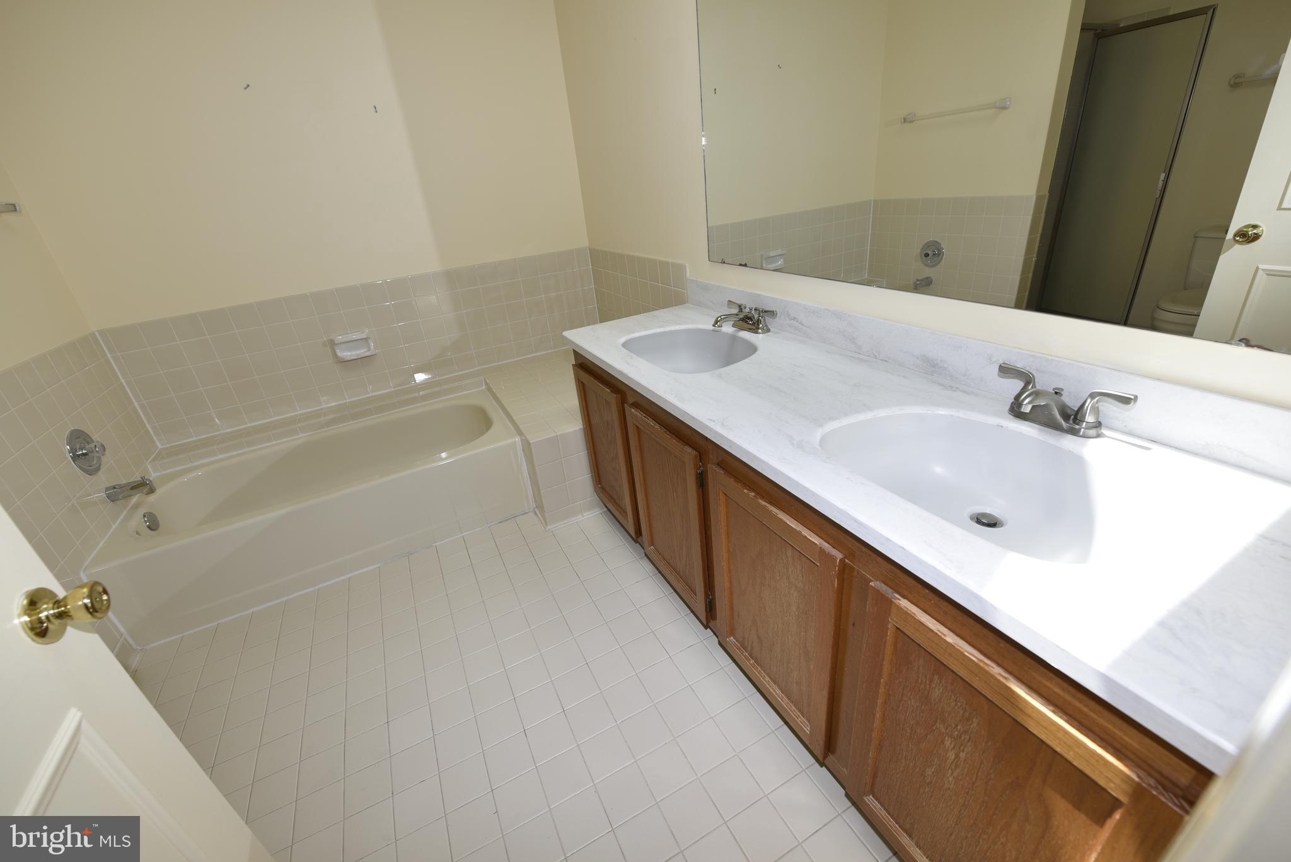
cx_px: 646
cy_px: 431
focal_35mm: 15
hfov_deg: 100.4
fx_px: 538
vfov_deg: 77.4
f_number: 5
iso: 100
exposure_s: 1/100
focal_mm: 15
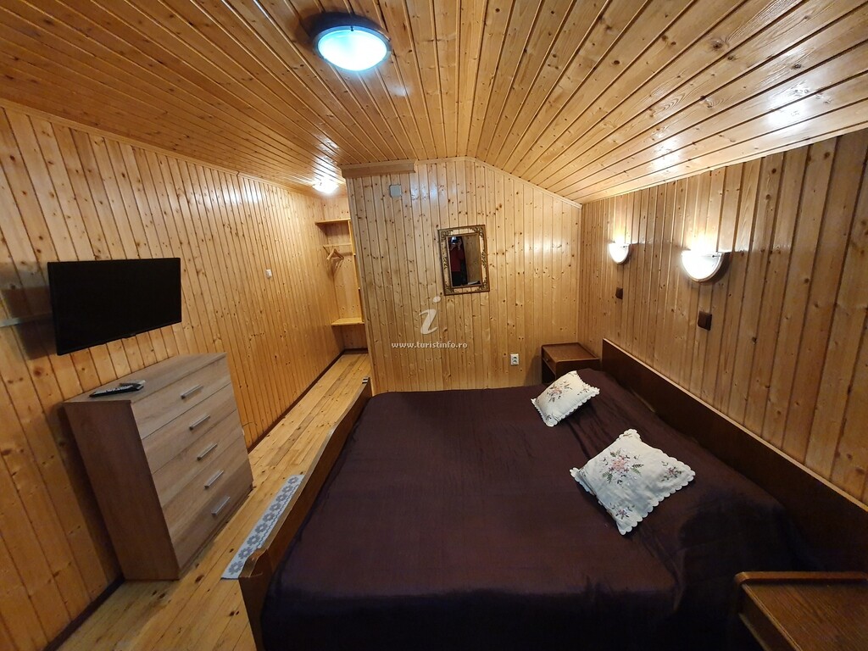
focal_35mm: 13
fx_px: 326
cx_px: 434
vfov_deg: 89.9
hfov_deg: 106.2
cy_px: 326
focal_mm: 1.8
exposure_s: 1/33
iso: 320
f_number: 2.2
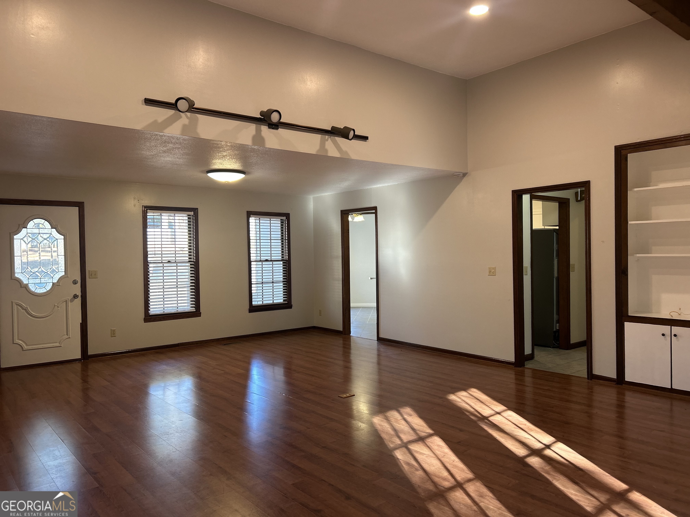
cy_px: 258
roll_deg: +0.6
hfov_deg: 67.3
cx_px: 345
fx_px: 518
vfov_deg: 53.1
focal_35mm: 26
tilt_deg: +0.0
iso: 64
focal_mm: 5.7
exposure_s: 1/60
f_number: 1.5
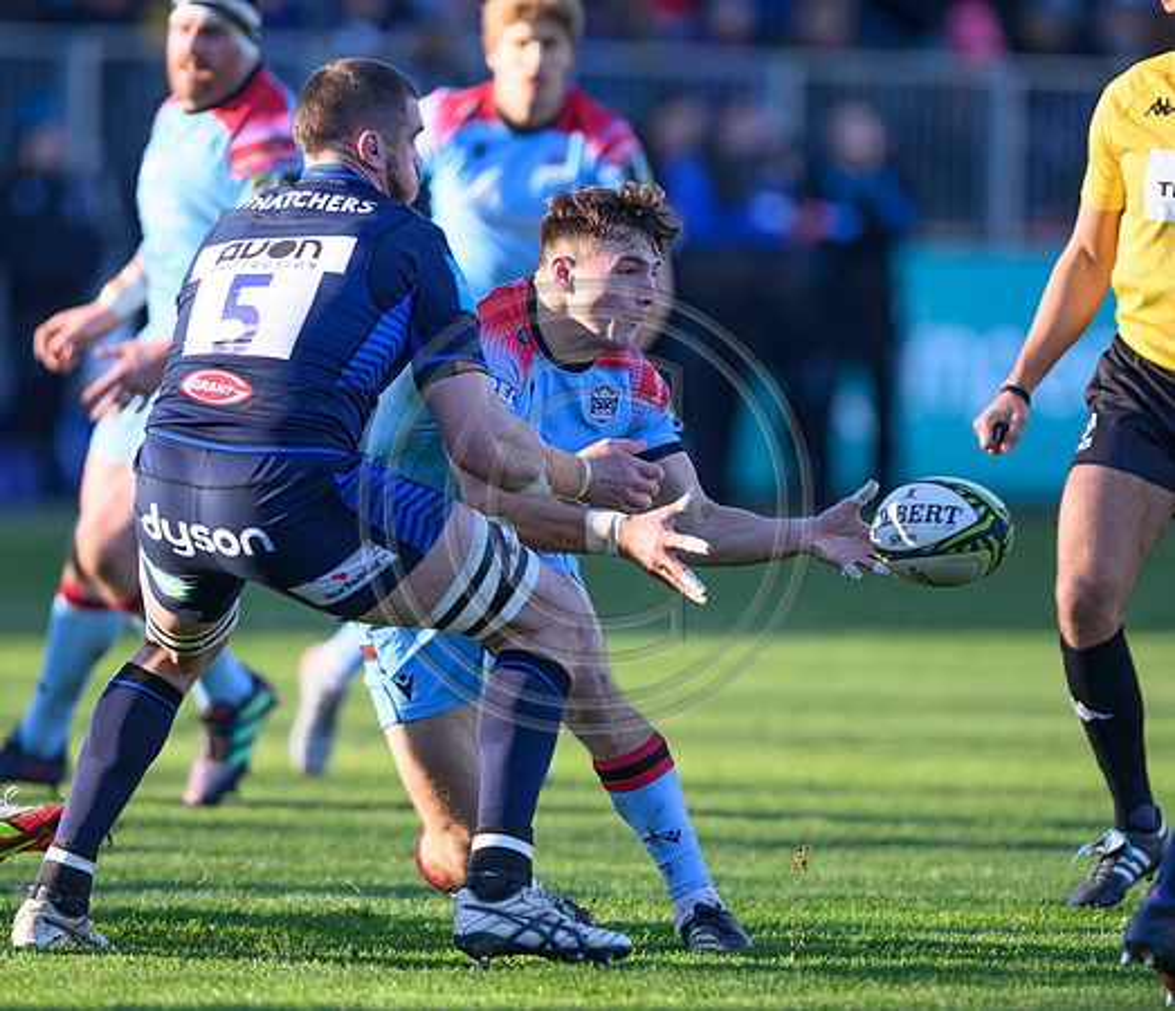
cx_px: 516
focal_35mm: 620
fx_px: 22207
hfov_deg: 3.0
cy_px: 511
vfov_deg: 2.6
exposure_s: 1/2000
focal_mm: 400
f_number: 3.5
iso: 640
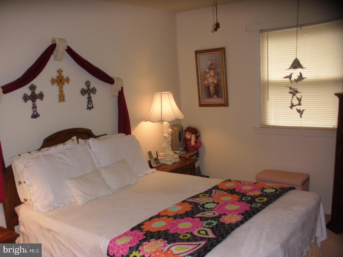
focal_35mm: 36
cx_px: 172
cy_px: 128
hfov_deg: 51.4
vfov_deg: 39.7
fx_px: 357
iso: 160
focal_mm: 6.3
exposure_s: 1/30
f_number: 3.5
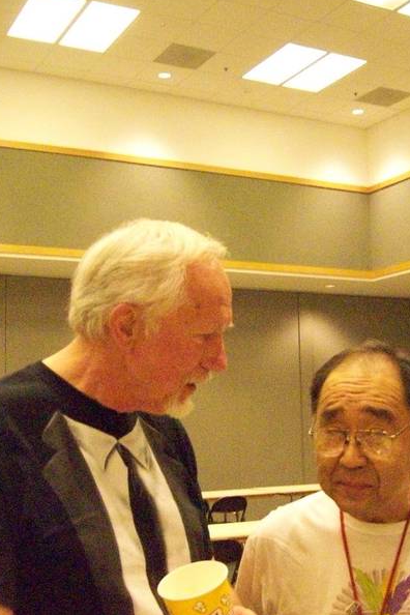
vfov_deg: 38.9
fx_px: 871
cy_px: 303
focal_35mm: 51
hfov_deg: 26.4
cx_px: 256
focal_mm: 6
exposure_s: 1/128
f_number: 2.7
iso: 800
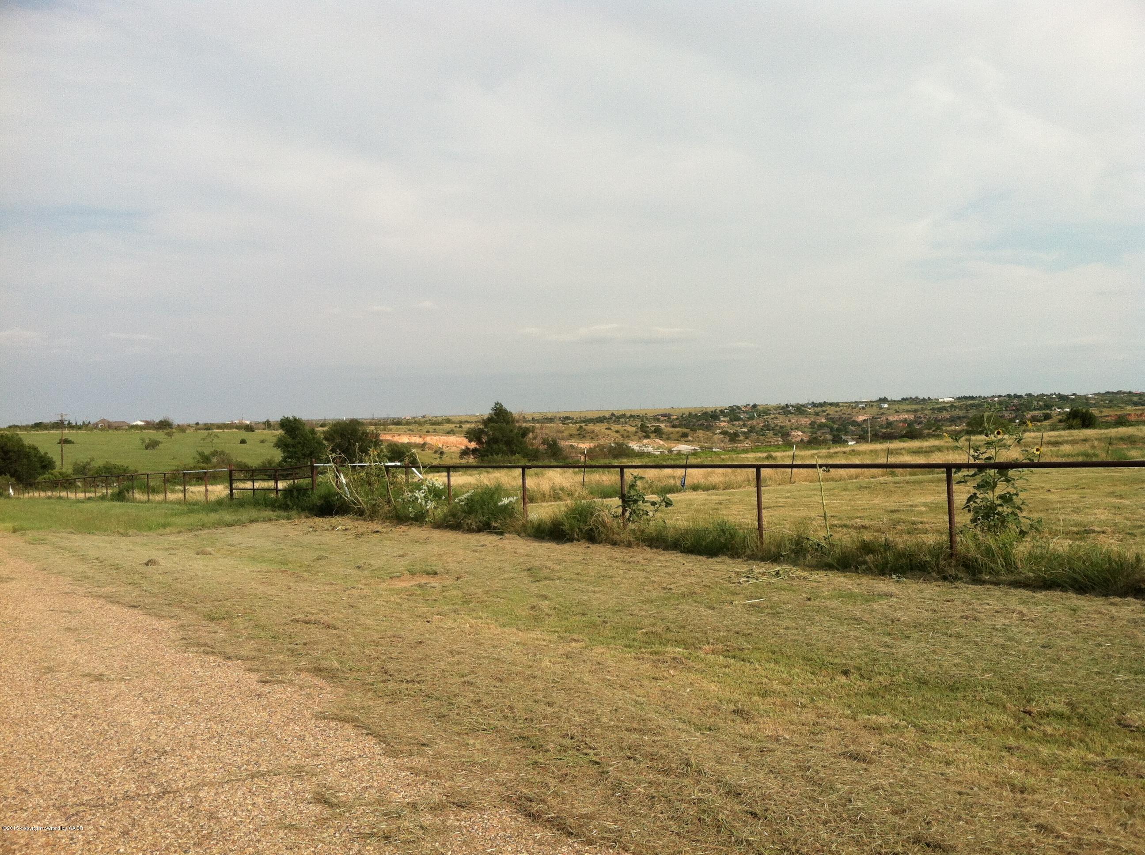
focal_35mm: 35
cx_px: 572
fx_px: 1156
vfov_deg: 40.6
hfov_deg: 52.7
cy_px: 428
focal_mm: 3.85
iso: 80
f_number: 2.8
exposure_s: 1/1765
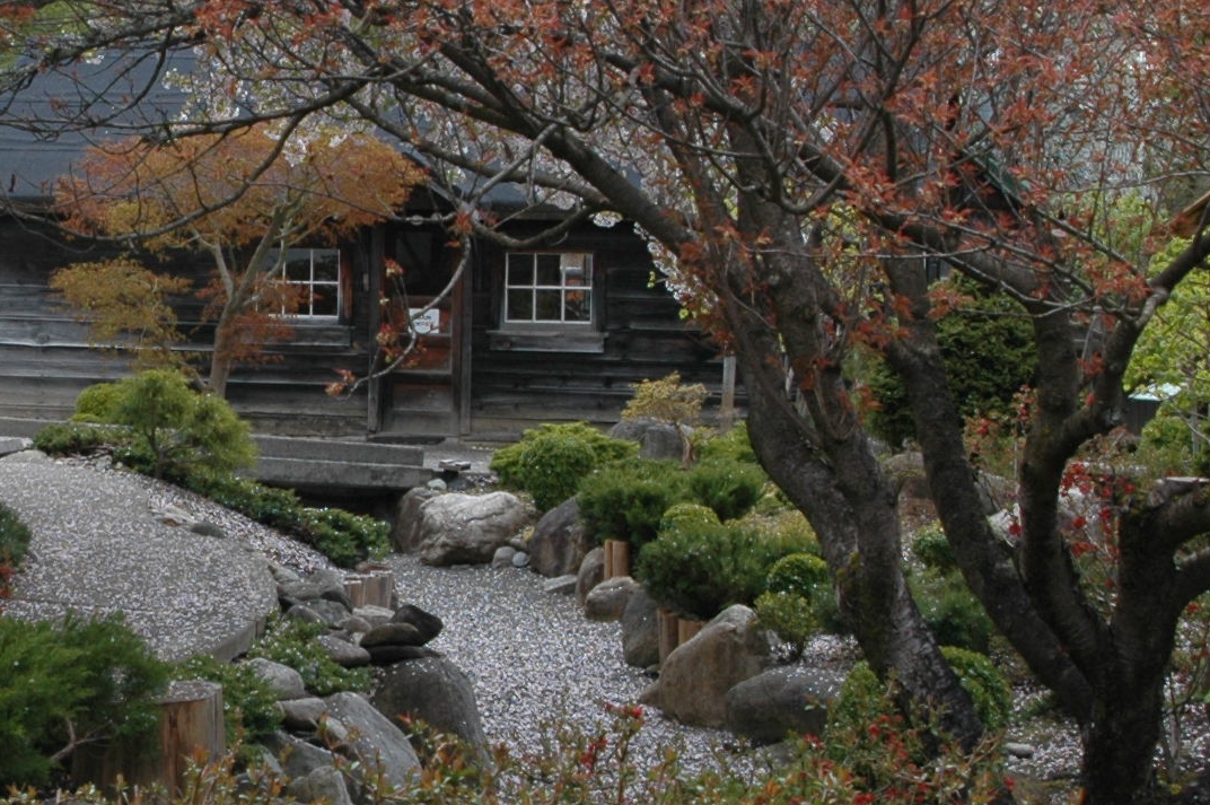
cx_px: 78
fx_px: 3392
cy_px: 396
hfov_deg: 19.8
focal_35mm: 101
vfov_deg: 13.5
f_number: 9
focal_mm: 24
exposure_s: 1/125
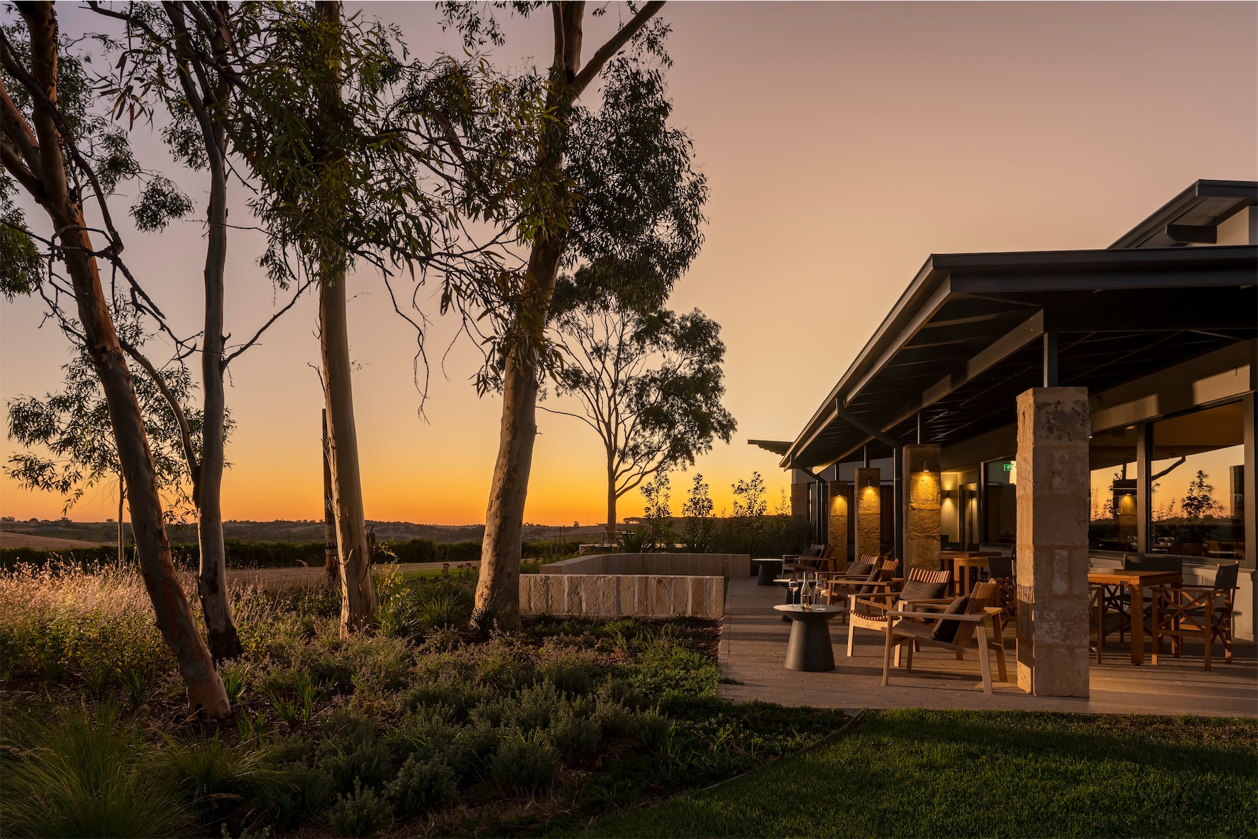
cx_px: 629
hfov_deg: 73.7
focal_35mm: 24
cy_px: 420
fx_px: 839
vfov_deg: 53.2
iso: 100
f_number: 10
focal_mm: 24
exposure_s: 1/10
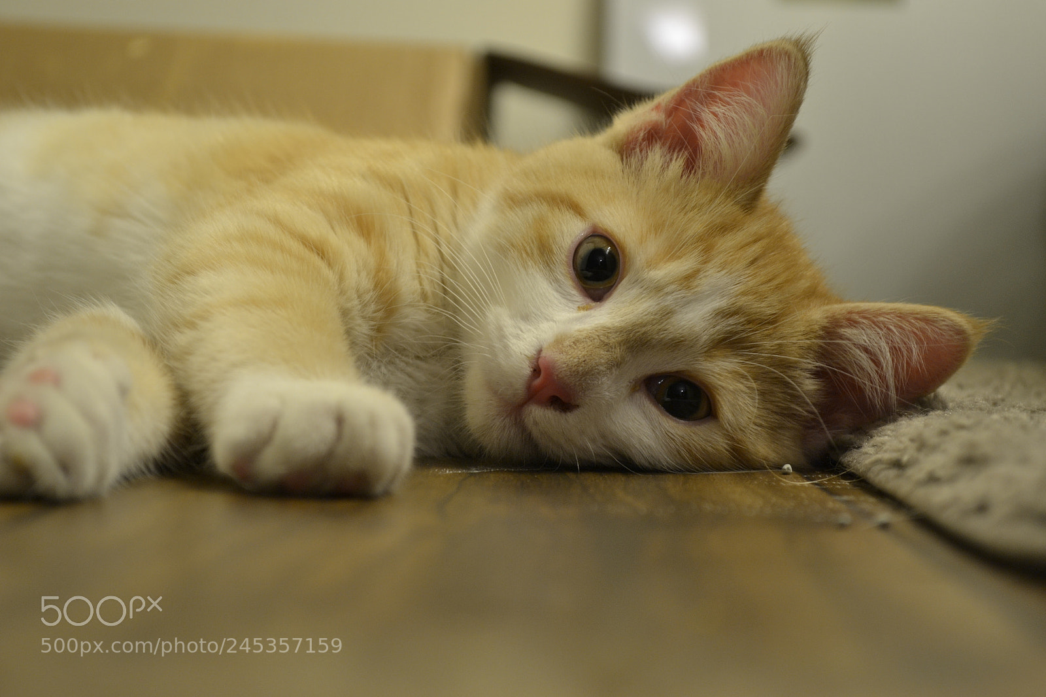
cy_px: 348
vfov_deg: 16.5
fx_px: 2396
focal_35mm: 82
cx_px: 523
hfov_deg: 24.6
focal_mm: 55
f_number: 5.6
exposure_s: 1/5
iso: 360
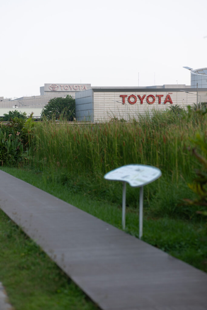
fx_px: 733
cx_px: 104
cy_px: 155
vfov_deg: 23.9
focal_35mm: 85
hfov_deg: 16.1
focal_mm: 85
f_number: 2.5
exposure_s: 1/4000
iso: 400
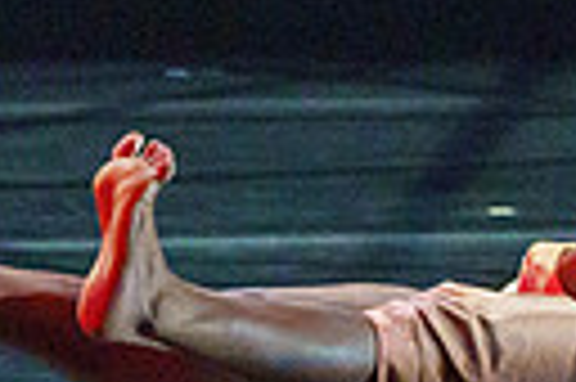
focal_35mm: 2215
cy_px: -237
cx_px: 546
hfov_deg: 0.9
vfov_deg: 0.6
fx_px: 35395
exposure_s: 1/250
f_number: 5.6
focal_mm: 382
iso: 5000
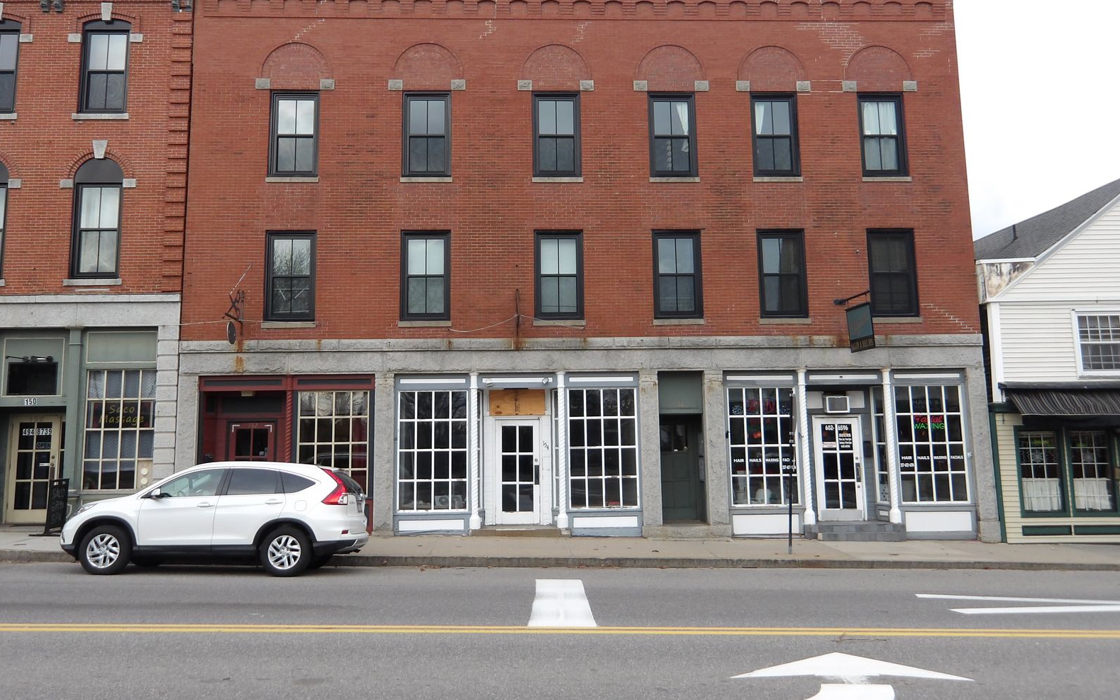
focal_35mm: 29
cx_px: 553
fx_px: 885
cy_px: 301
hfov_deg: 64.6
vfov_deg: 43.0
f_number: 3
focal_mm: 4.9
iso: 100
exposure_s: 1/372
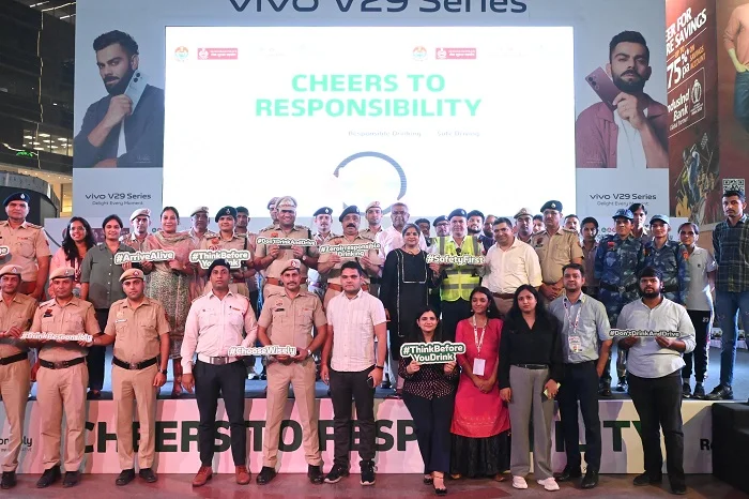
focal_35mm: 32
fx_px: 671
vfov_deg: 40.8
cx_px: 374
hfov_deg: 58.4
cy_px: 250
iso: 6400
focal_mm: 21.5
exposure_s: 1/160
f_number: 6.3
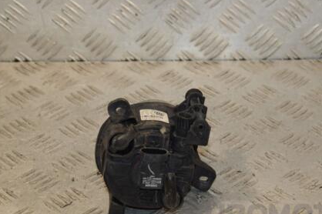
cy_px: 113
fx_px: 1117
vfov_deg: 10.9
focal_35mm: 125
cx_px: 174
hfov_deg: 16.4
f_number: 6.3
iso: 800
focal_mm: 58
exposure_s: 1/200
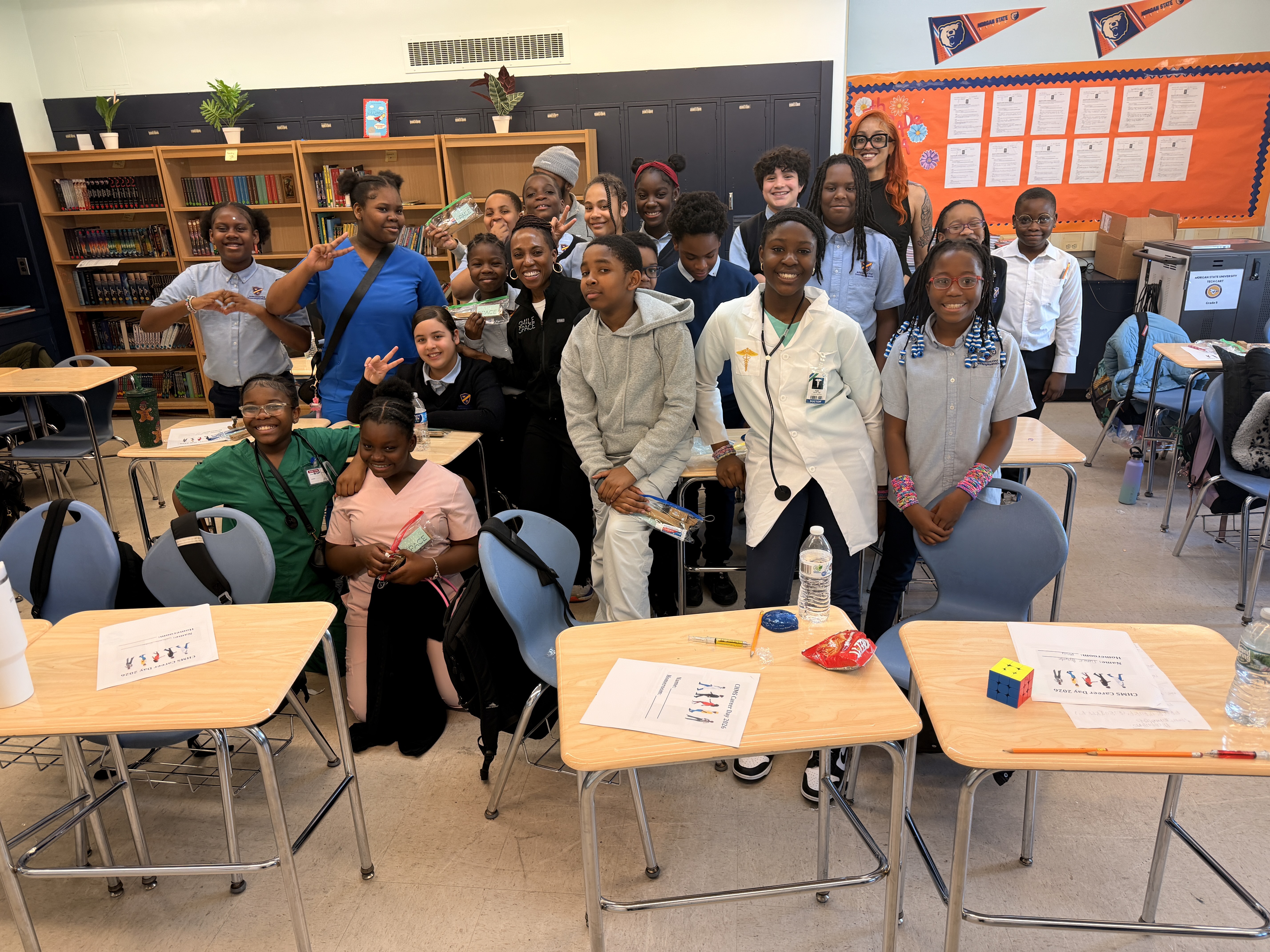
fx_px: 881
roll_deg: +2.7
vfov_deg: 56.8
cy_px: 476
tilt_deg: -21.5
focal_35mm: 24
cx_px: 635
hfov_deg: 71.6
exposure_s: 1/60
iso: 100
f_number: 1.78
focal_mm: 6.76
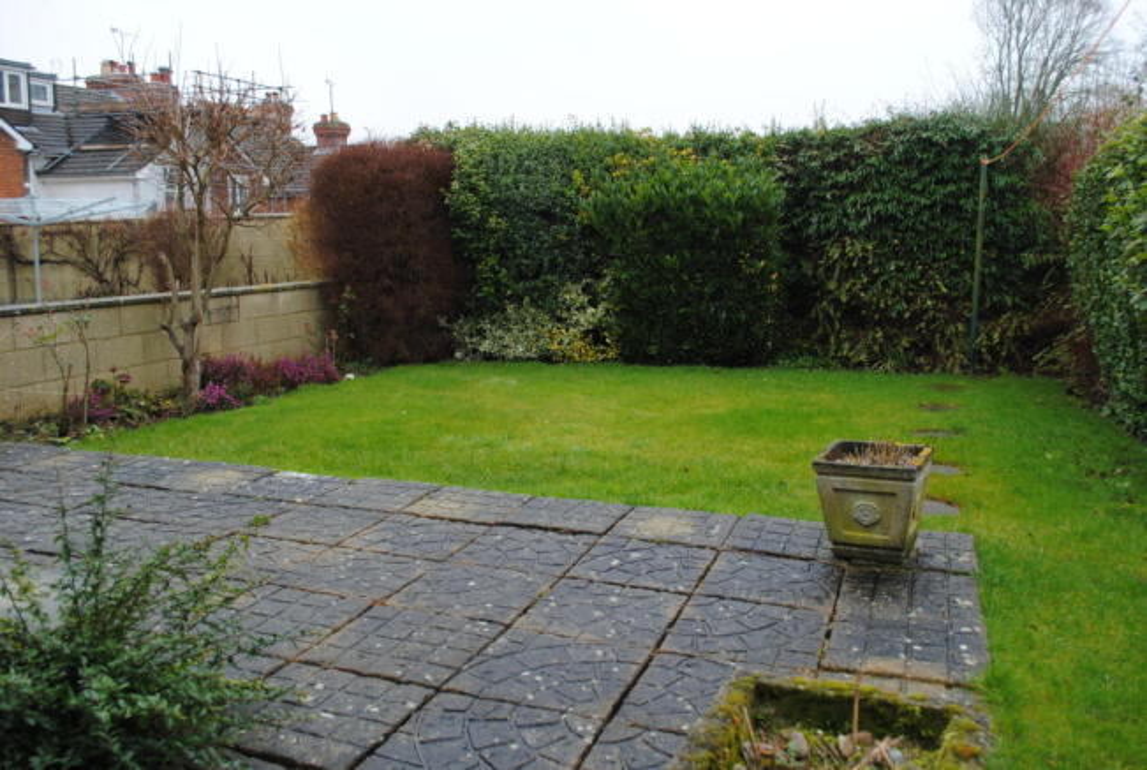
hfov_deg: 61.8
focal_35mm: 30
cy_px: 385
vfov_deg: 43.8
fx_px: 958
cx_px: 574
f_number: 5.6
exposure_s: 1/125
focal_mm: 20
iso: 100
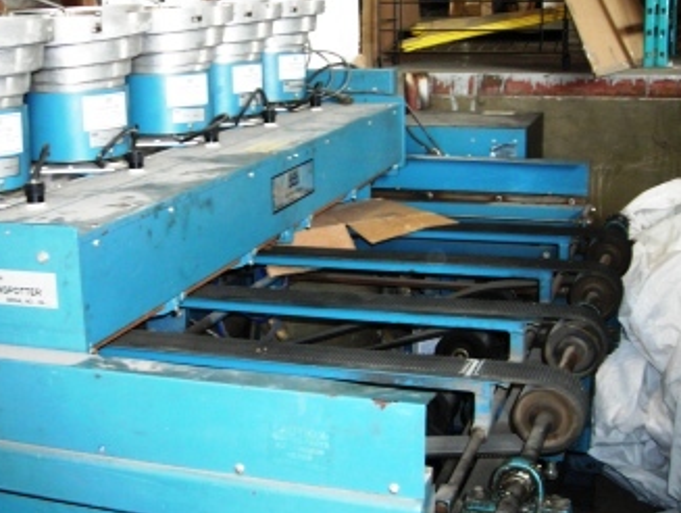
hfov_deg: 36.5
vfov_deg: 28.1
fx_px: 1024
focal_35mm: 52
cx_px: 235
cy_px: 265
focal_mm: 6.3
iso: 182
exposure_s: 1/30
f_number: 3.2
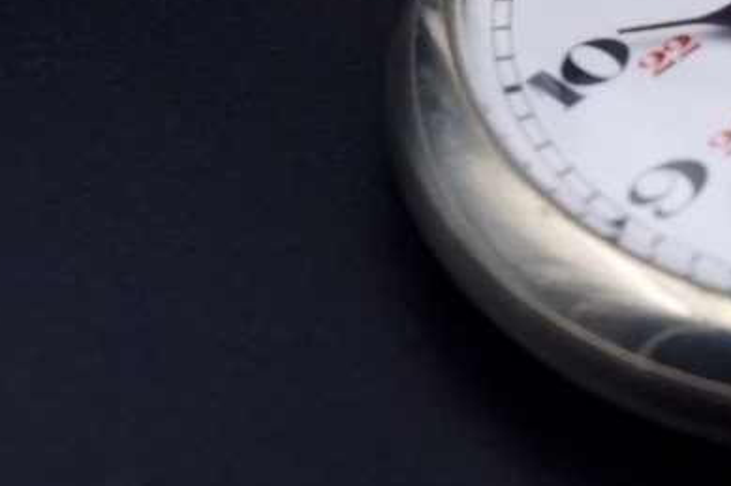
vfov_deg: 4.7
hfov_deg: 7.0
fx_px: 5886
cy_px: 145
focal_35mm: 290
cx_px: 1065
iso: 6400
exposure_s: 1/4000
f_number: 8
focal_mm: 55
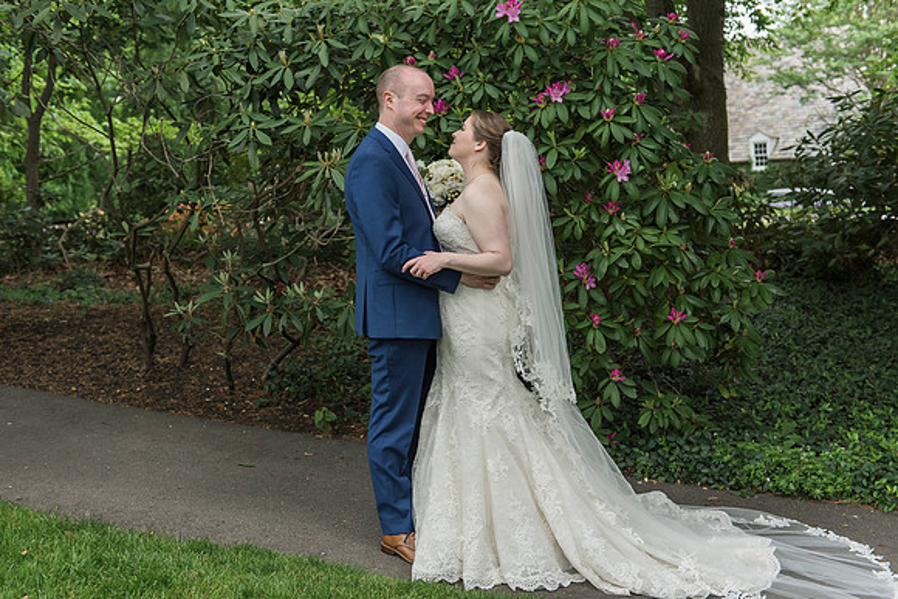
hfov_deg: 44.5
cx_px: 449
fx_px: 1098
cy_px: 300
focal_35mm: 44
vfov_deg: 30.5
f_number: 3.5
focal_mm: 44
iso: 800
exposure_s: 1/800
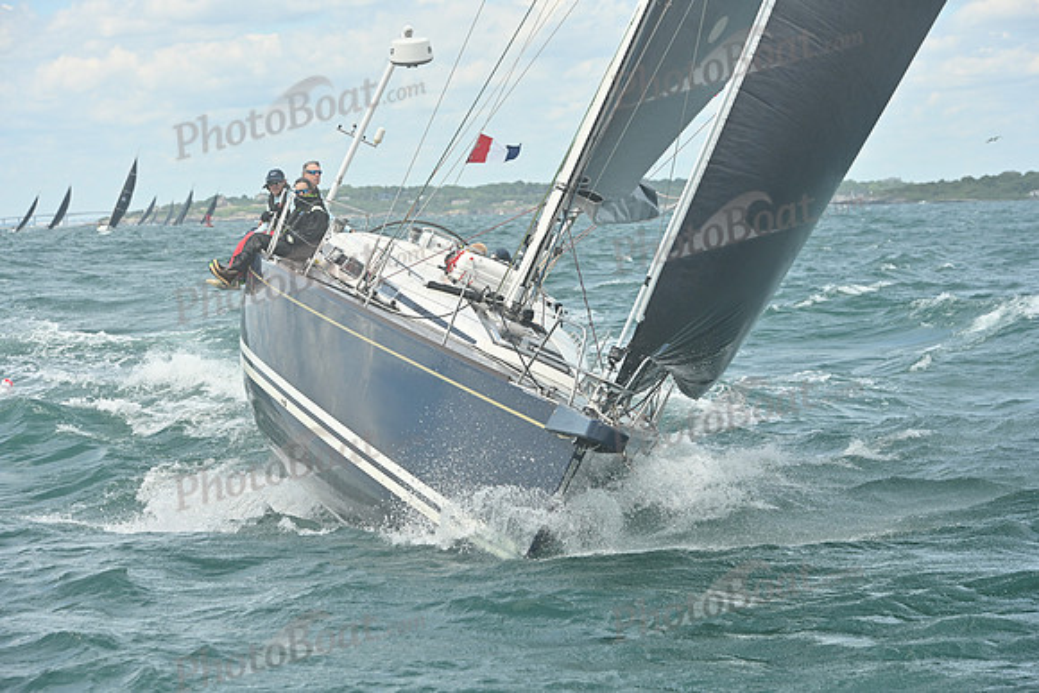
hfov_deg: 17.6
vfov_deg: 11.8
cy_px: 346
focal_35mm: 116
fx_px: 3349
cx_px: 520
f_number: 8
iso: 320
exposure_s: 1/1250
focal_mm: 116
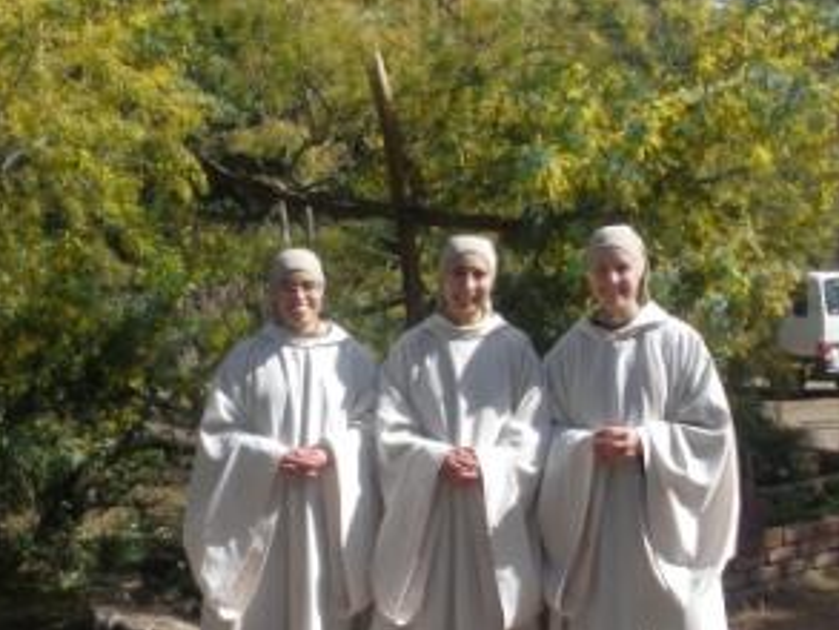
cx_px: 384
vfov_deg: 26.5
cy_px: 387
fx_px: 1334
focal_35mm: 55
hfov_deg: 34.9
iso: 64
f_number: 5.6
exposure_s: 1/200
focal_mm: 6.3
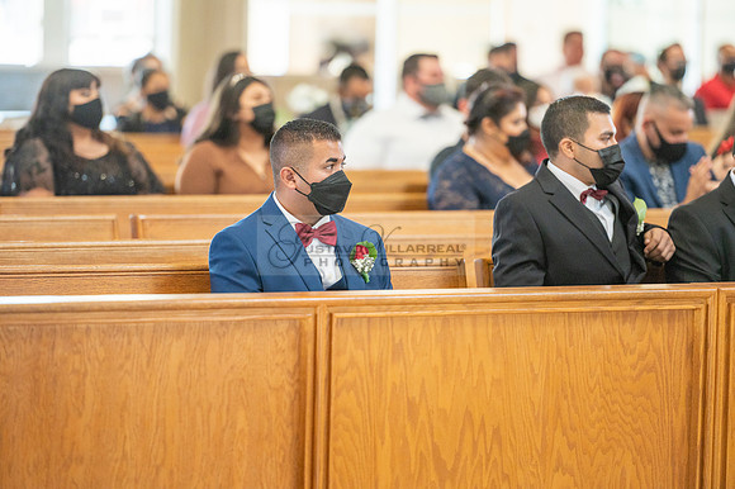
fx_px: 4081
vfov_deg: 6.9
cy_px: 244
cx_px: 368
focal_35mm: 200
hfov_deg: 10.3
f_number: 2.8
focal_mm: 200
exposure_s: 1/200
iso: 1600
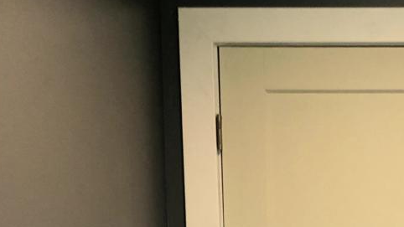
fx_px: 814
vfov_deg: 15.2
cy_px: 291
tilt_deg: -3.3
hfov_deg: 26.8
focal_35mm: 76
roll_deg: -0.5
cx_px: 370
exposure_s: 1/15
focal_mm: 4
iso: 40
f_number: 1.8
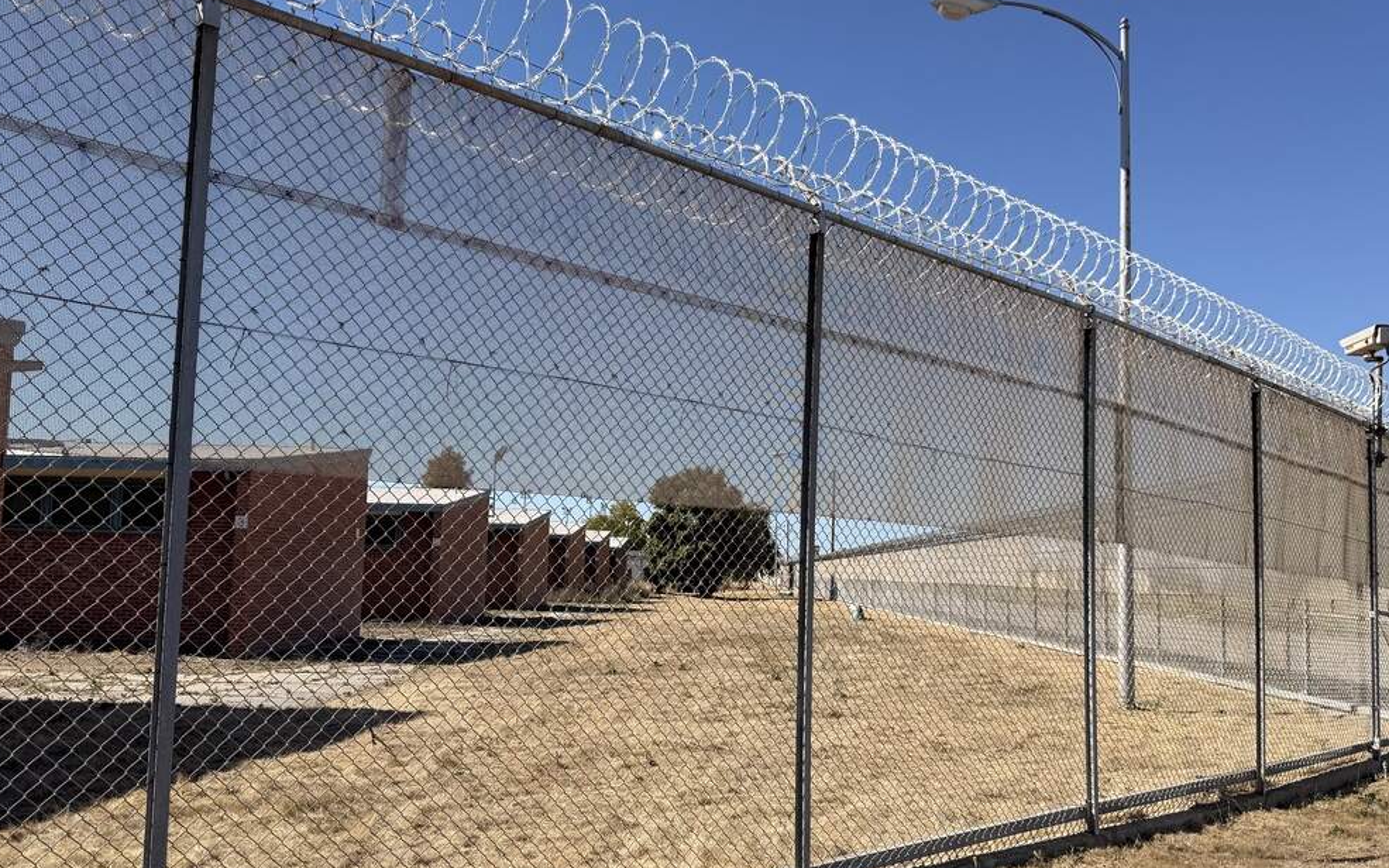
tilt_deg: +5.1
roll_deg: -1.2
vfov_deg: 40.5
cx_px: 688
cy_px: 477
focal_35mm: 31
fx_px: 1173
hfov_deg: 61.2
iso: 80
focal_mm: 6.76
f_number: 1.78
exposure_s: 1/4975
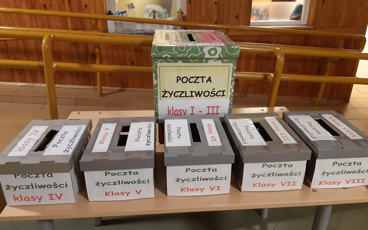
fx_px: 281
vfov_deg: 44.5
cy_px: 123
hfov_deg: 66.5
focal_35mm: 28
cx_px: 185
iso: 320
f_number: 1.7
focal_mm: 3.92
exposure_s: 1/25
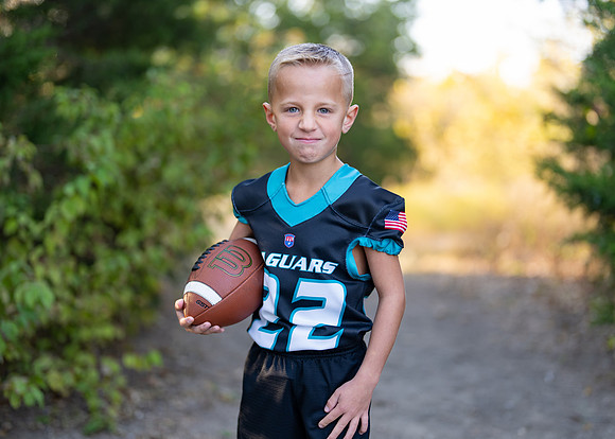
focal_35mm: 56
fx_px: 981
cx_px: 324
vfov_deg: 25.2
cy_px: 204
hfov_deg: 34.8
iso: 100
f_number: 1.2
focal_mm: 50
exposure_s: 1/320
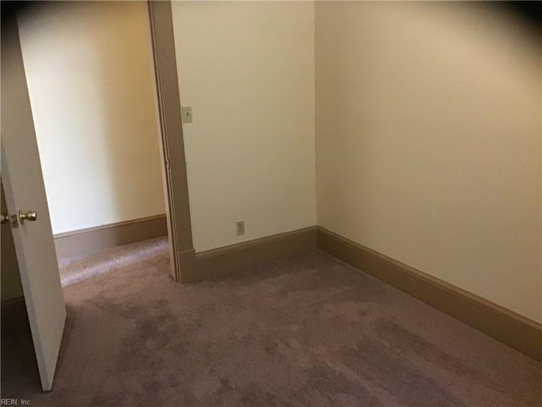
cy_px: 204
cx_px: 271
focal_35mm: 31
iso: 320
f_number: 2.4
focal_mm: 3.3
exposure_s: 1/17
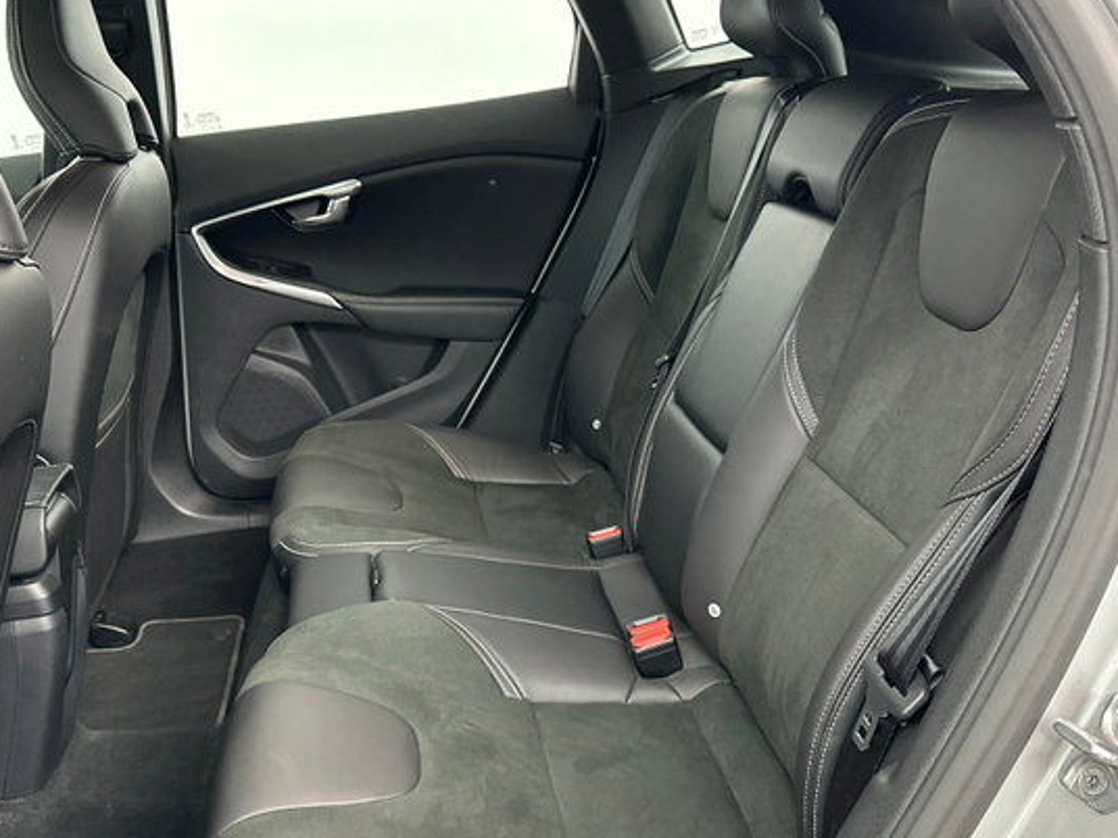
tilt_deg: -21.6
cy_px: 465
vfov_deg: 41.7
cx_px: 563
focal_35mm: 34
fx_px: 1098
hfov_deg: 54.0
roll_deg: +1.8
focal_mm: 6.86
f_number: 1.78
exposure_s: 1/50
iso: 800
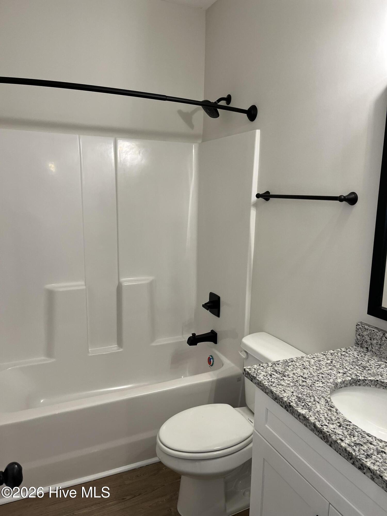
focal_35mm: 26
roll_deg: -1.5
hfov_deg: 53.1
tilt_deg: -9.9
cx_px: 194
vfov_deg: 67.3
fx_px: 388
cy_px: 258
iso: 100
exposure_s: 1/120
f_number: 1.6
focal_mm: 5.1
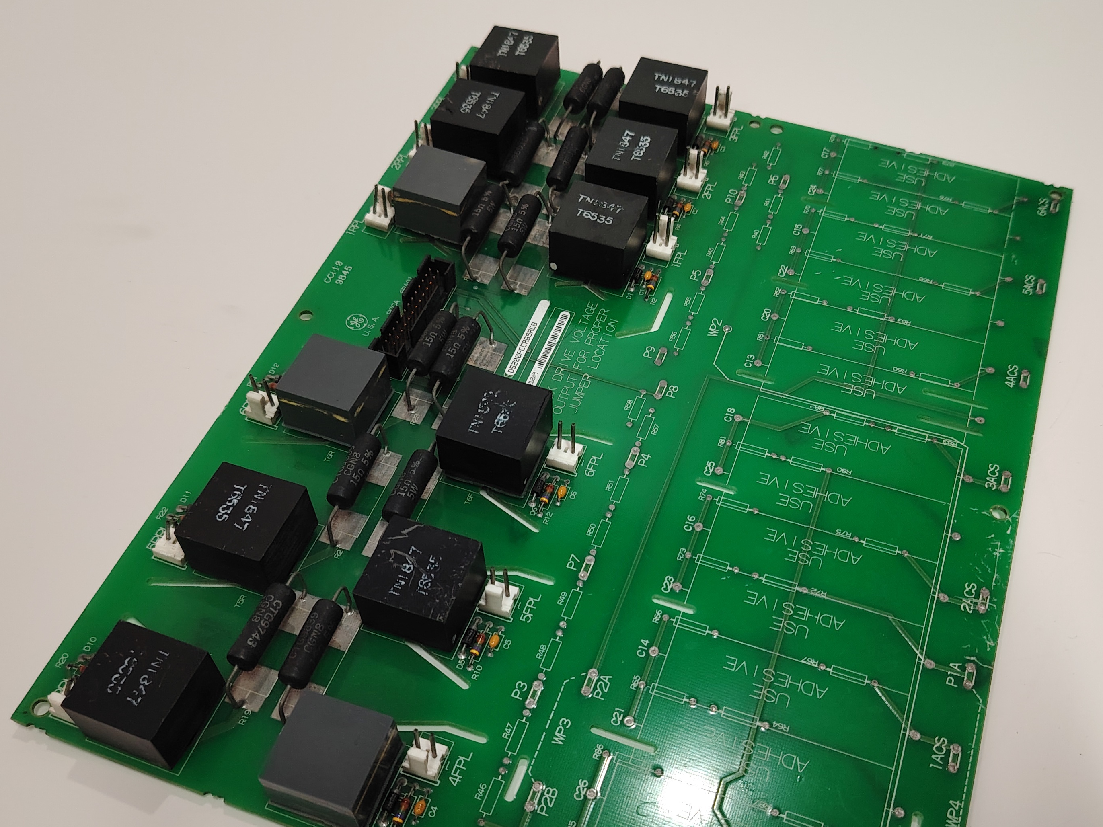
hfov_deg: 52.6
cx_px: 570
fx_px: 1115
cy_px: 528
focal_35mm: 35
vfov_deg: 40.3
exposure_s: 1/100
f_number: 1.75
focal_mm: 5.25
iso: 1184
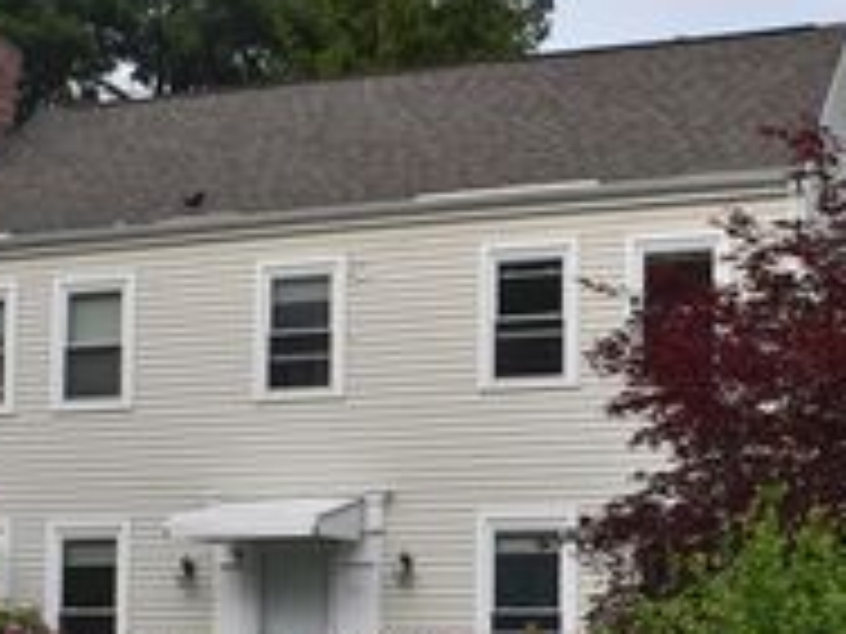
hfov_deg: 28.0
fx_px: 1686
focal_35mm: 69
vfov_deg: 20.8
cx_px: 554
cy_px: 582
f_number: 5.6
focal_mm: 18
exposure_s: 1/125
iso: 200
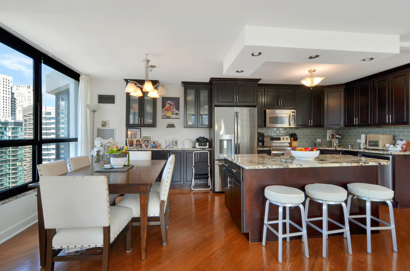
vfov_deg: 71.8
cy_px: 136
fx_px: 188
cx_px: 205
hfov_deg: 95.1
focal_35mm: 16
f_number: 11
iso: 100
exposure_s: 1/8
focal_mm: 11
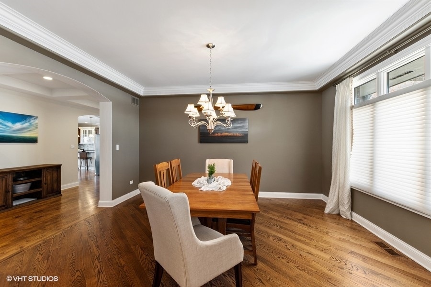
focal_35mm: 15
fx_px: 180
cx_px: 216
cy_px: 144
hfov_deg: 100.4
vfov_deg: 77.3
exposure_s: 1/6
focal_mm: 10
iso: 250
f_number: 7.1
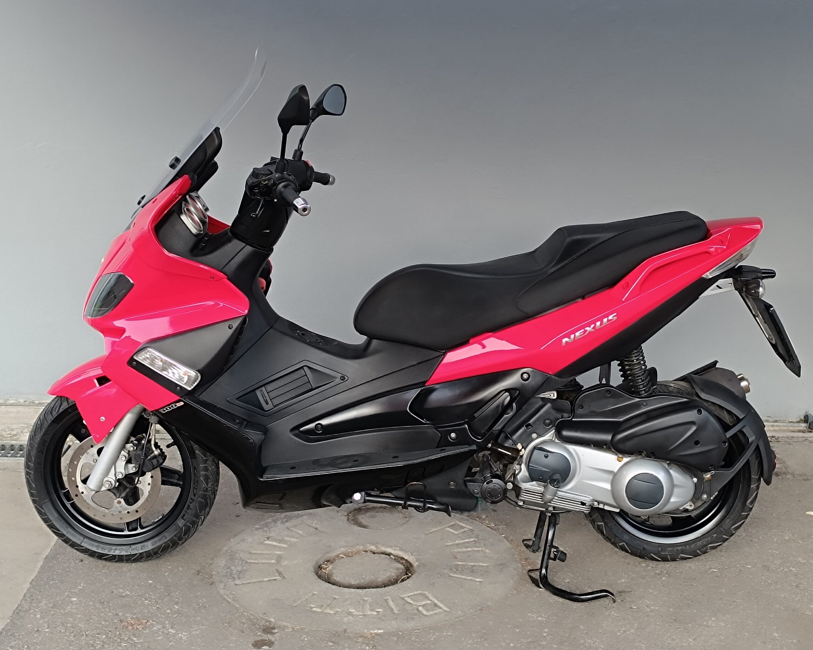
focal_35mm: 26
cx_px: 413
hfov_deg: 66.0
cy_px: 315
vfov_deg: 54.9
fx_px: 626
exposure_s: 1/100
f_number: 1.65
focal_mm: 6.14
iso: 236
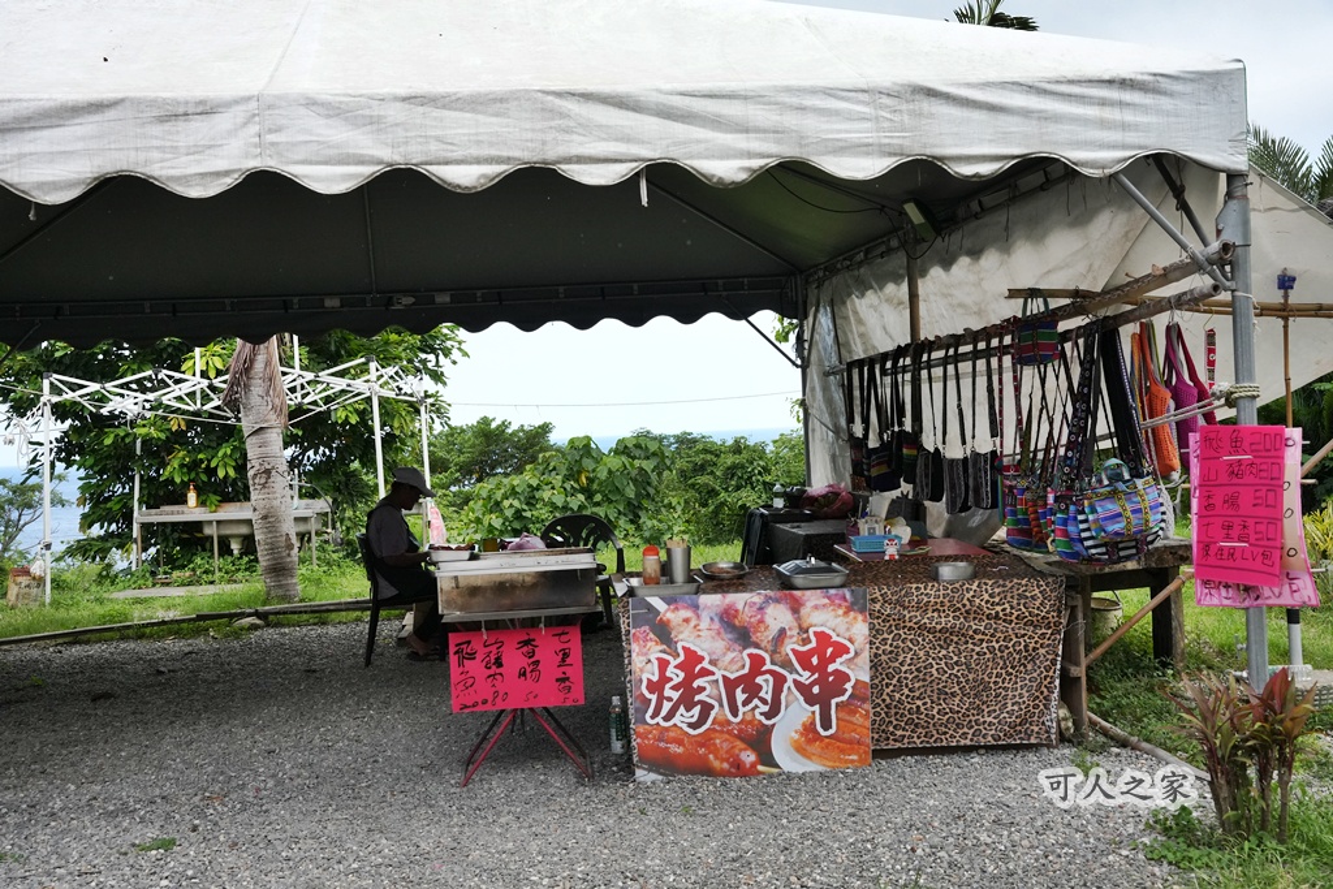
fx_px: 1396
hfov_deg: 51.0
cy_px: 444
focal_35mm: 38
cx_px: 666
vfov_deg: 35.3
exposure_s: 1/2000
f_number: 8
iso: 3200
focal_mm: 37.7
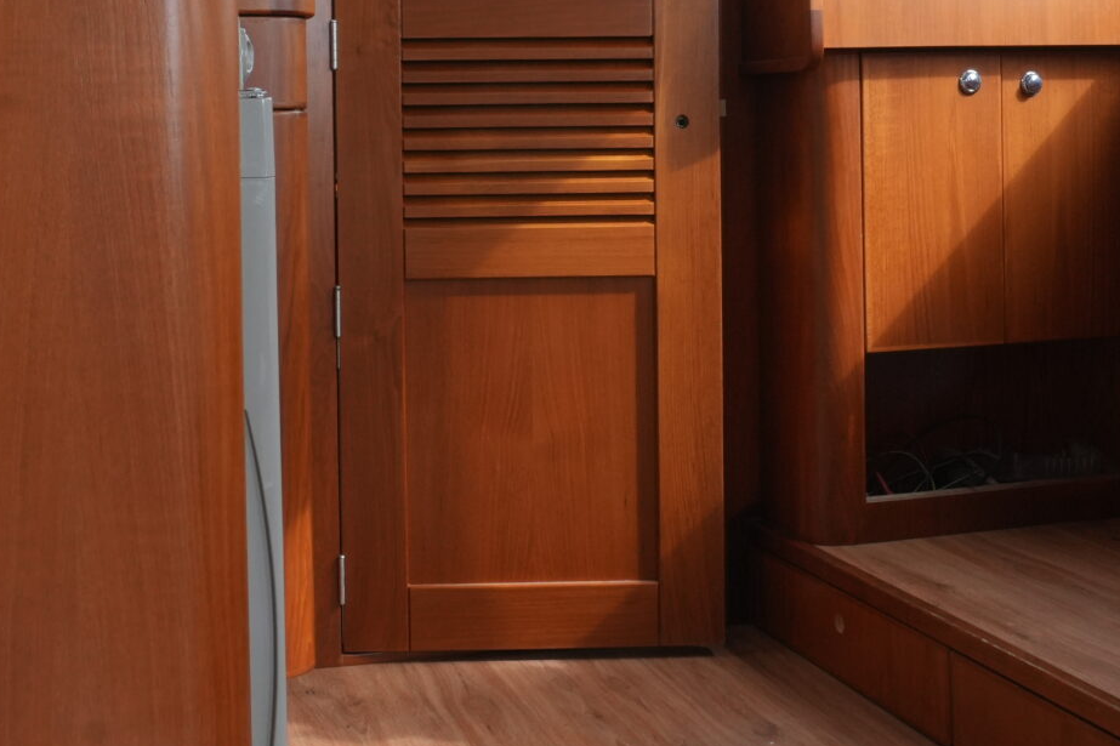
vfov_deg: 25.6
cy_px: 155
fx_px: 1617
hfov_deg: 38.1
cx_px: 460
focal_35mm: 52
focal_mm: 16
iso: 640
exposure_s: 1/30
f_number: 16
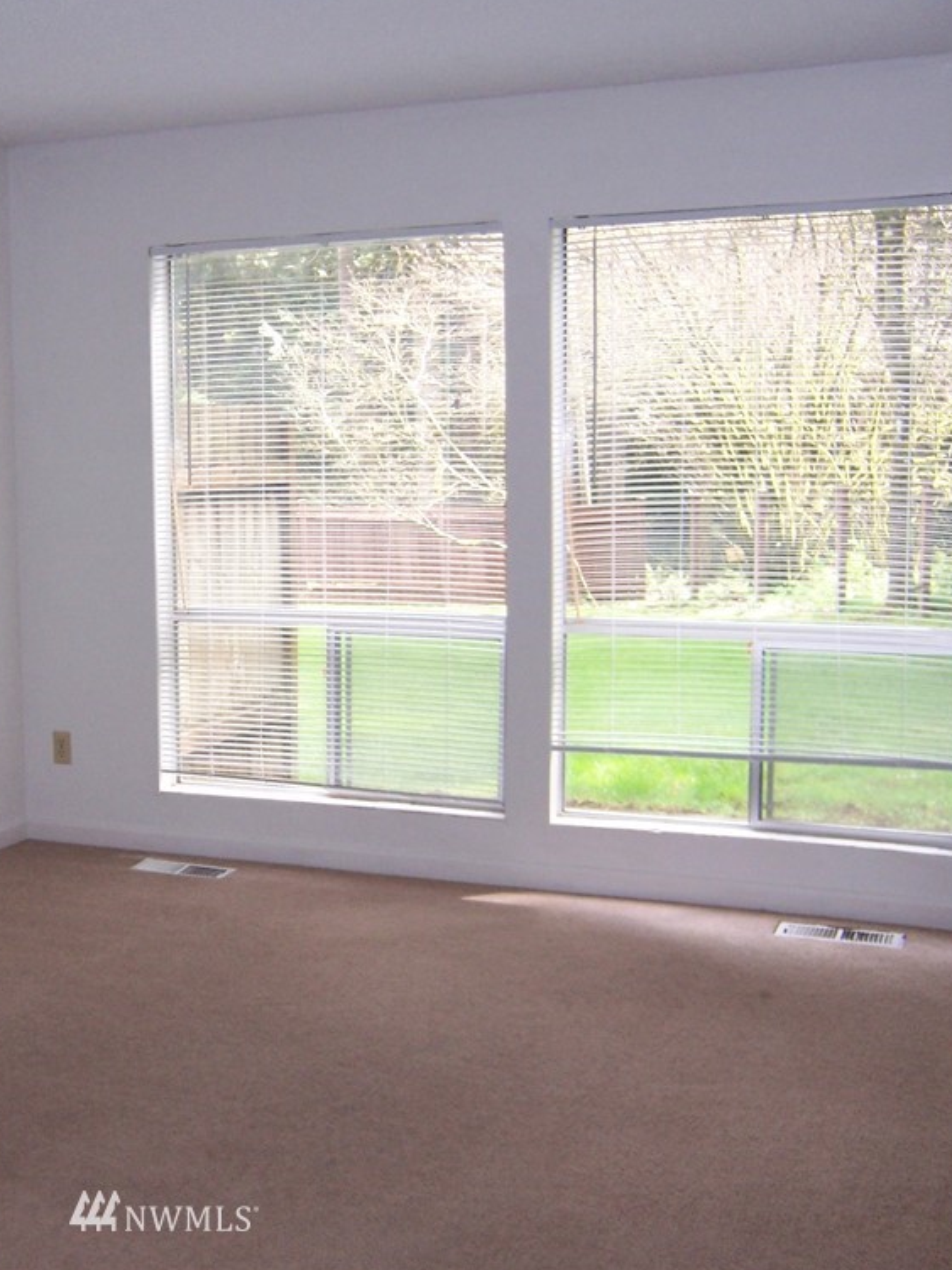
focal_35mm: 45
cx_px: 164
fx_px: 1651
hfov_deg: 31.2
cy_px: 626
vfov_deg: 42.1
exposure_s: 1/90
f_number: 2.8
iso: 140
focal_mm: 5.5
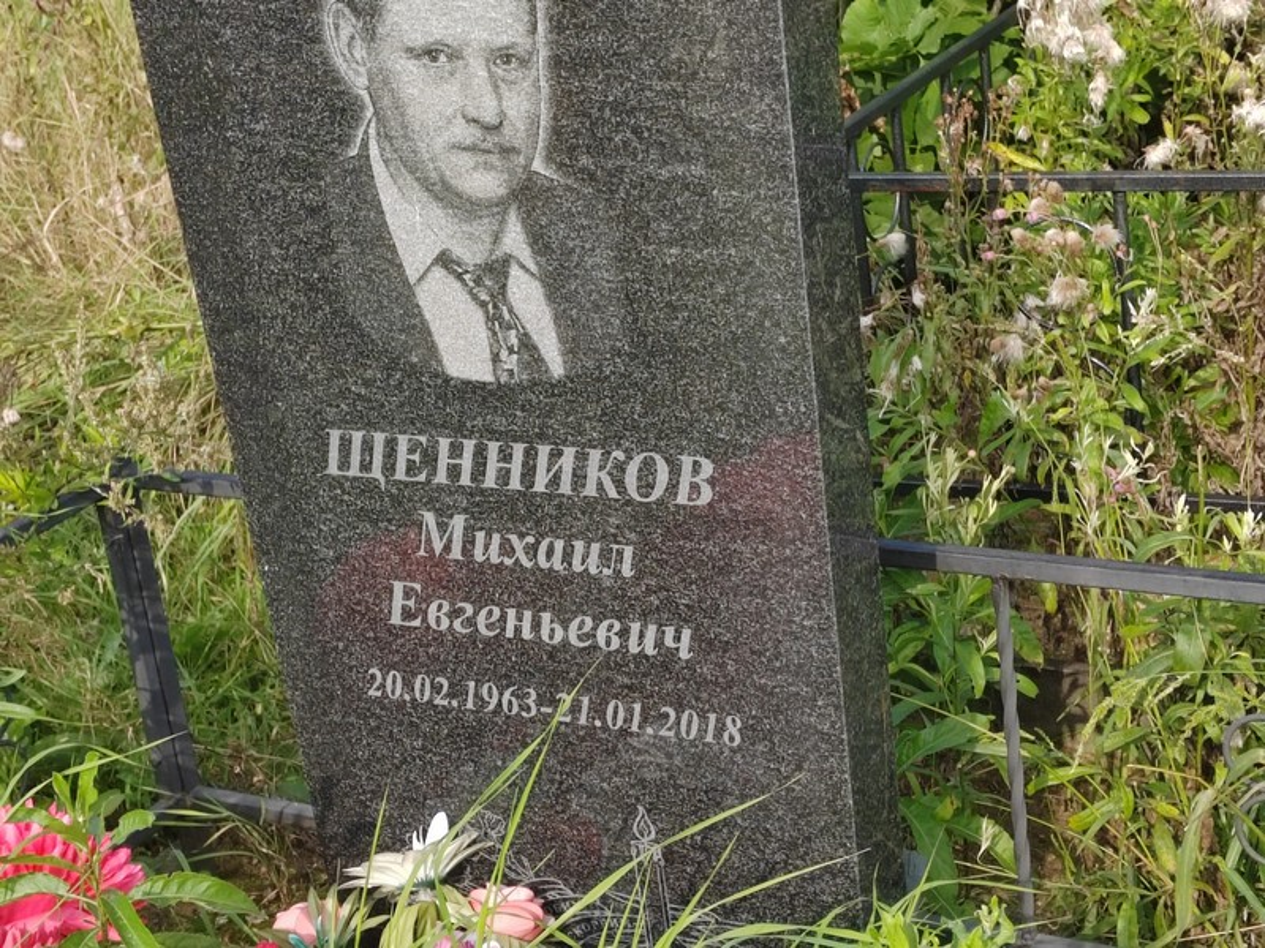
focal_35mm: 70
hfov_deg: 27.8
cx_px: 632
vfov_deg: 21.0
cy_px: 474
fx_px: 2558
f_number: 1.9
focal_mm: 5.52
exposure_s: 1/450
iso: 100
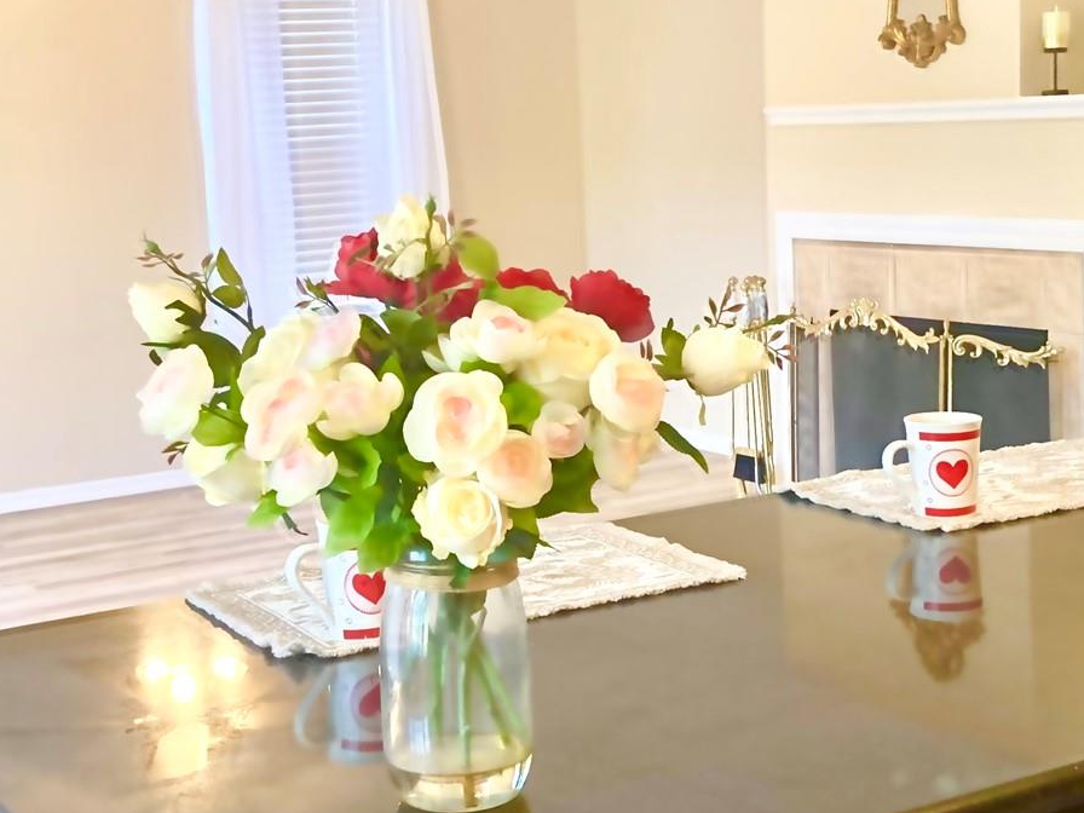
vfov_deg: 22.9
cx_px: 544
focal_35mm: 64
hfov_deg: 30.3
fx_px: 2004
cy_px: 316
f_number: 1.8
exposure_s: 1/60
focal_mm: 3.99
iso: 100
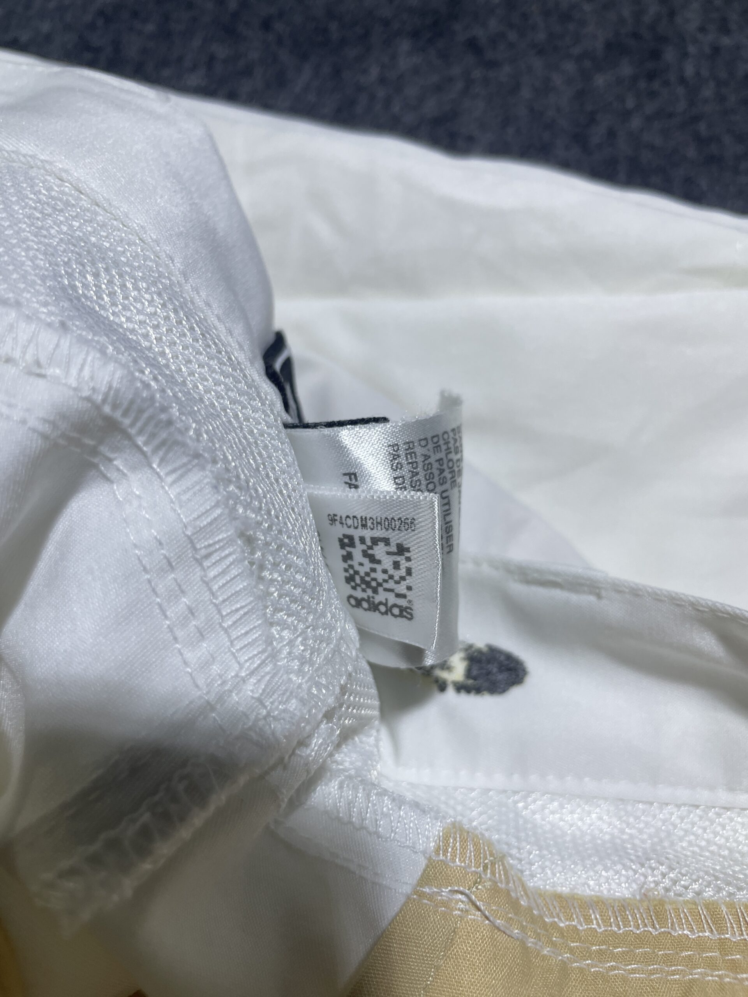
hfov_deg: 53.1
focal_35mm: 26
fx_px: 749
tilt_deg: -59.0
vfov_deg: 67.3
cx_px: 374
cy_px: 498
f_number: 1.6
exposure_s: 1/100
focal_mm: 4.2
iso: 32
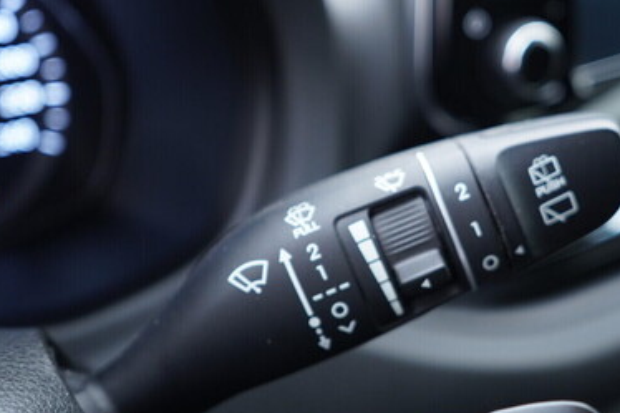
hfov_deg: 37.3
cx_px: 393
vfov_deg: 25.5
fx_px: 912
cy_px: 211
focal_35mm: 53
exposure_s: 1/40
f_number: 2.8
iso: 400
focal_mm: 24
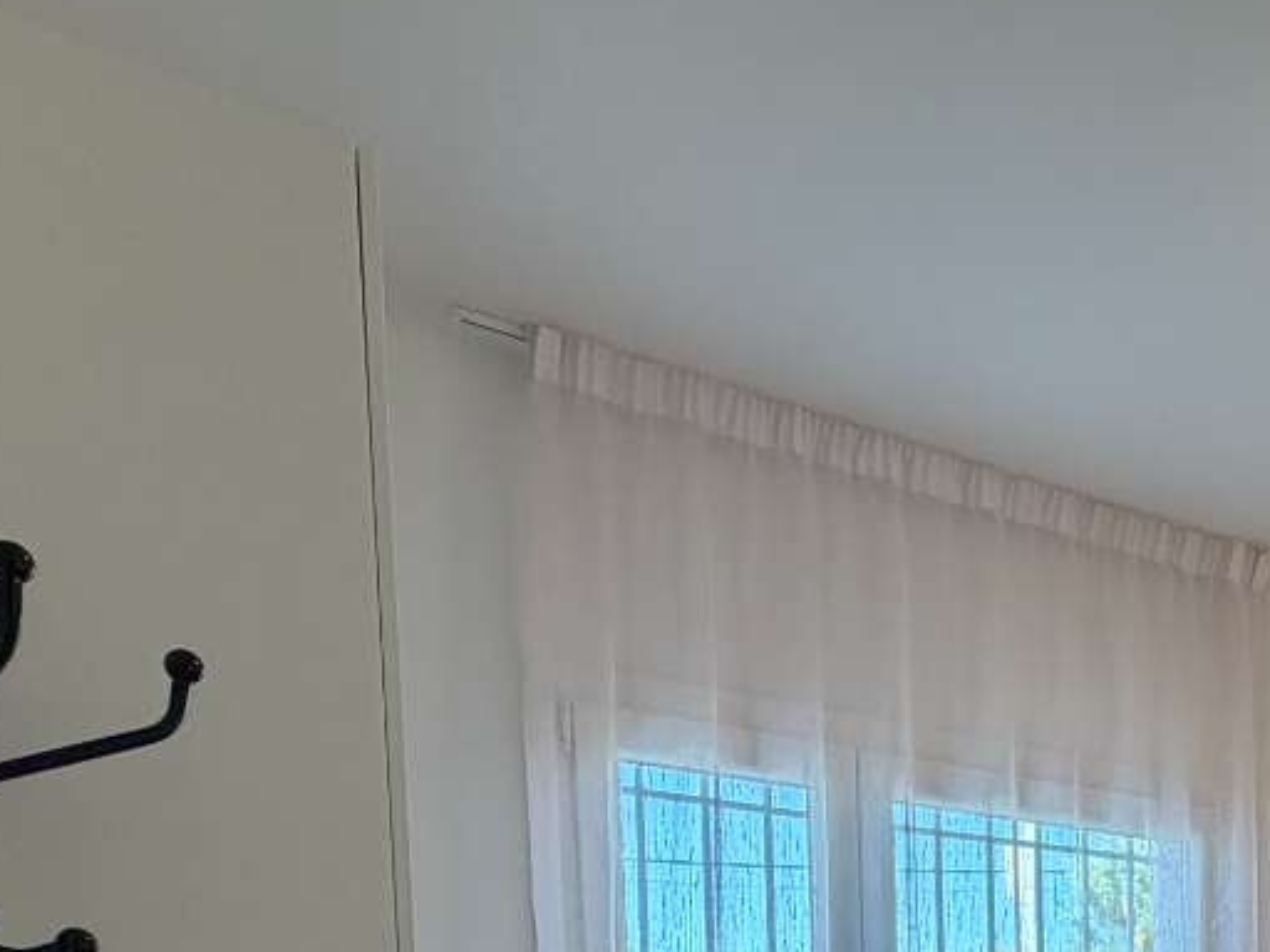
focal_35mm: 41
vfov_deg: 28.6
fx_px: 1504
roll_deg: +0.6
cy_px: 1243
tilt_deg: -3.6
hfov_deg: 40.5
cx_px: 1248
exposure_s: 1/100
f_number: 2.2
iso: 125
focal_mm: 2.22
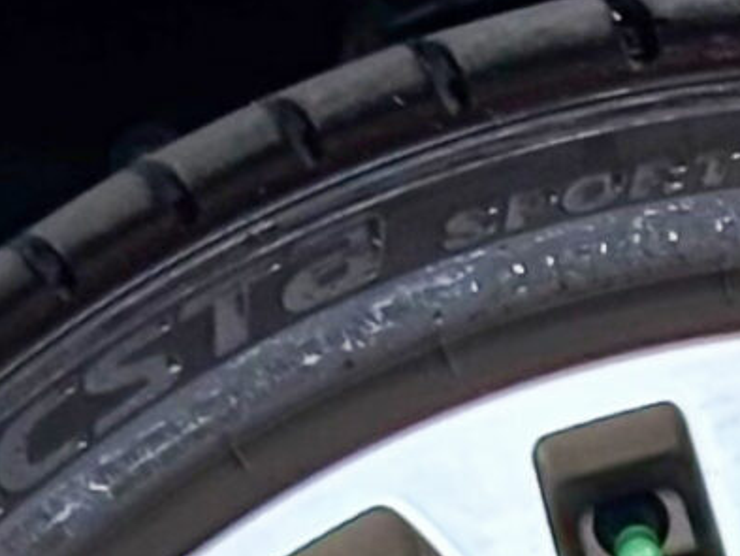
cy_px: 1438
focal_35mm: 339
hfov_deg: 5.8
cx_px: 855
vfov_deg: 4.3
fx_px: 7249
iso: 50
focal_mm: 5.96
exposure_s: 1/73
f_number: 1.6
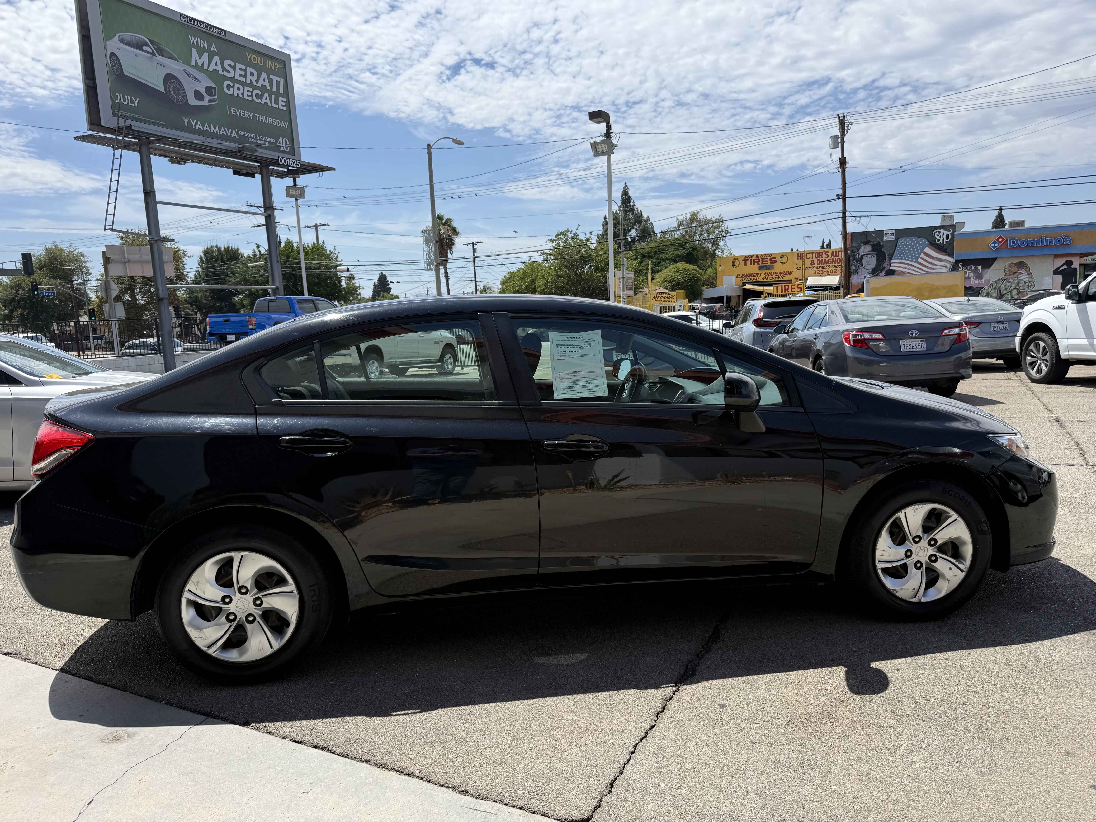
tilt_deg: -8.5
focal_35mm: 24
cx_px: 548
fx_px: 760
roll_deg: +1.6
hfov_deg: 71.6
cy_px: 411
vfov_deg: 56.8
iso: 80
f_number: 1.78
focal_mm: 6.76
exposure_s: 1/4673
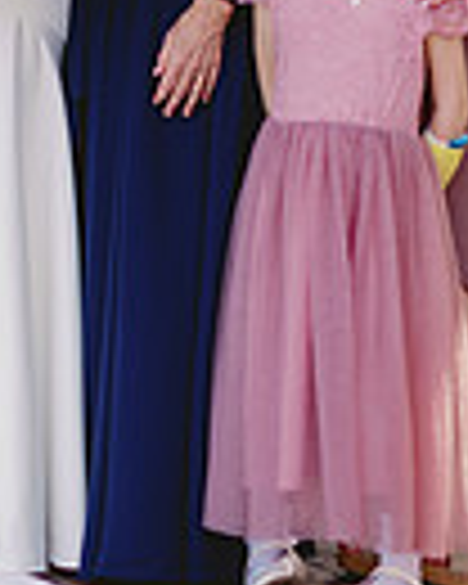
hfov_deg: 5.6
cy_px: -58
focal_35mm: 276
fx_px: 4779
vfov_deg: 7.0
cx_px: -47
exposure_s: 1/320
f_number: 2
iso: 50
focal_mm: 85
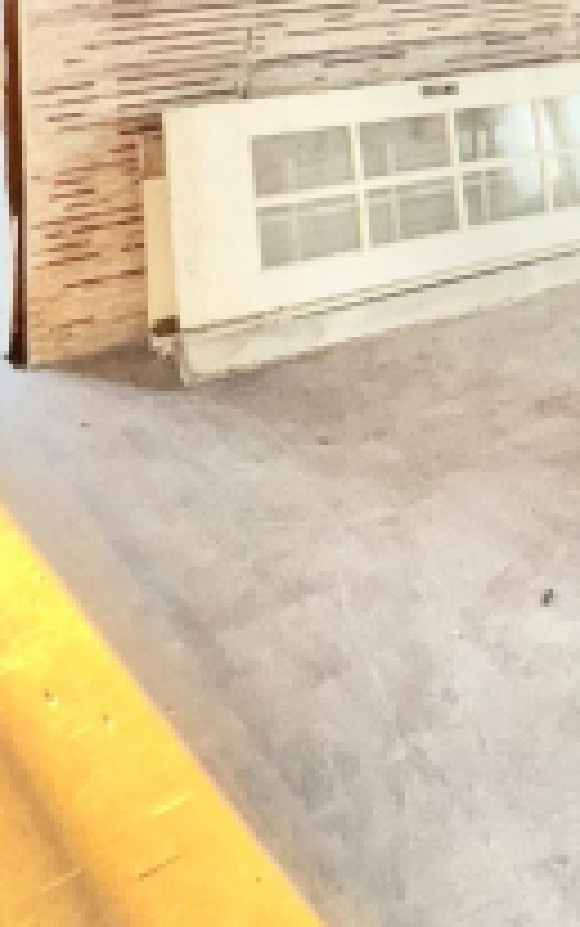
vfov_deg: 35.9
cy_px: -79
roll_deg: +0.3
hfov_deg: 25.2
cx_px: 616
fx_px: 1212
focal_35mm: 48
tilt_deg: -4.0
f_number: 2.2
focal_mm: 2.22
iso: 320
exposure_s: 1/60
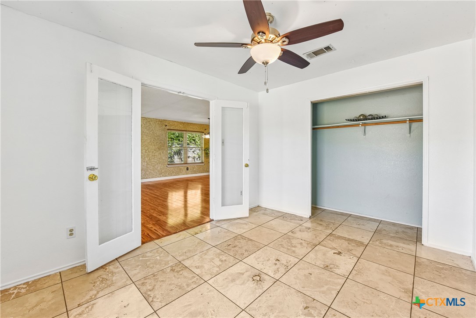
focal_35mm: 14
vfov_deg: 81.2
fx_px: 185
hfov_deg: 104.3
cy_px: 159
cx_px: 238
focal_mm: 14
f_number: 8
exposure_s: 1/15
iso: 220
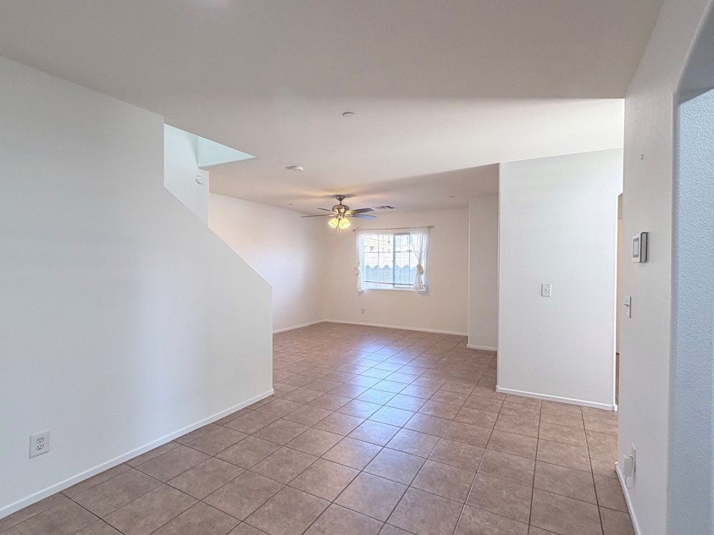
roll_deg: +0.3
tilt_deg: -0.5
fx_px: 351
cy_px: 270
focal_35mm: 17
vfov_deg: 74.7
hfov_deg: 90.9
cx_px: 380
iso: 250
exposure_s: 1/120
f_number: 2.2
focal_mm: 2.22
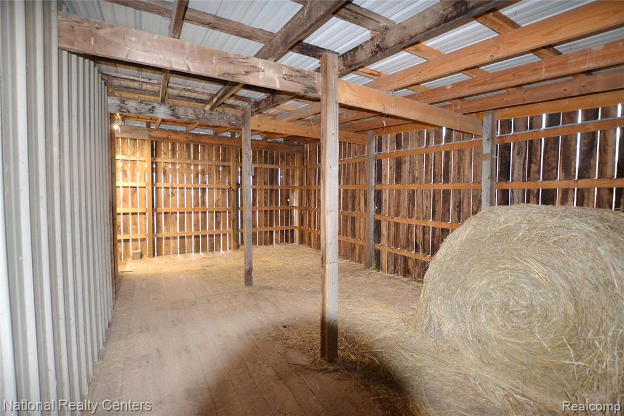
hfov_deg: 95.0
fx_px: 286
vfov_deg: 72.0
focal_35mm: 16
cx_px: 312
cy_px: 208
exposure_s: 1/60
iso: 3200
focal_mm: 11
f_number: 3.5
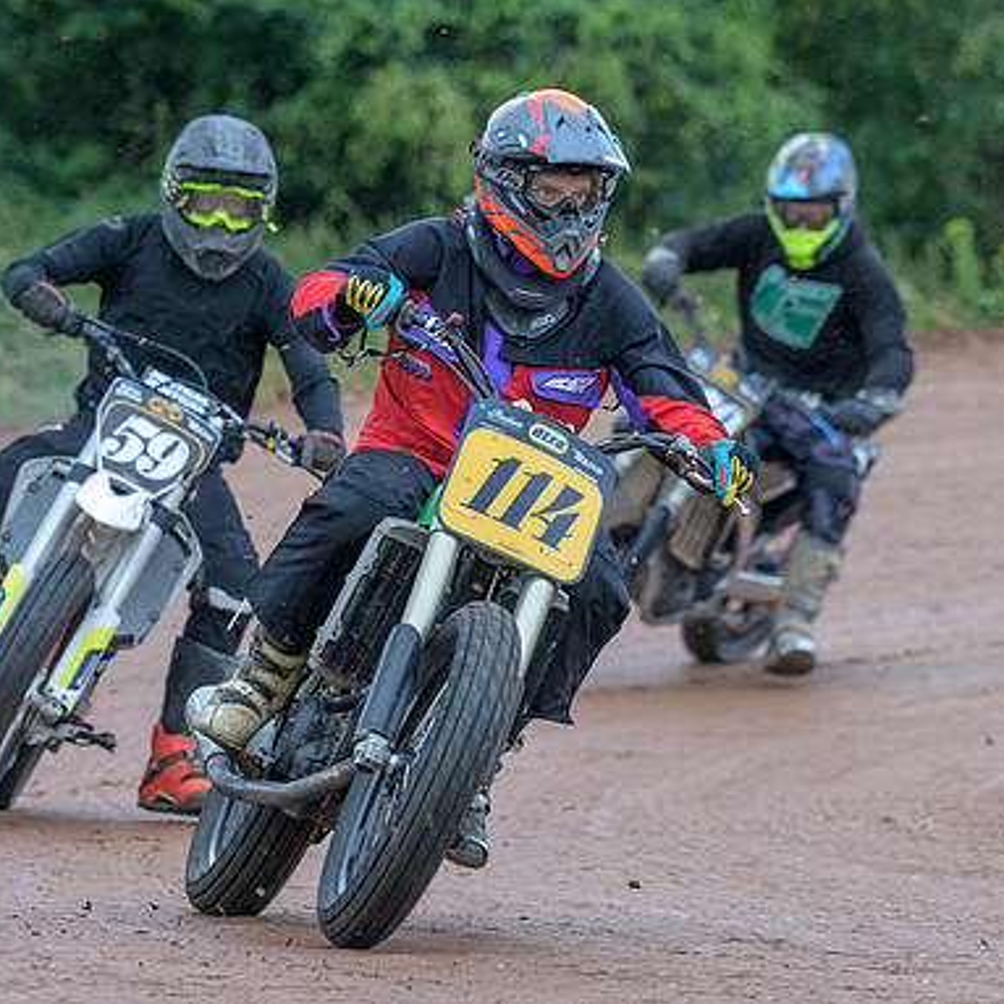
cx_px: 488
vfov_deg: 4.3
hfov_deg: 4.3
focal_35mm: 411
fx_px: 13487
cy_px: 497
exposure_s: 1/400
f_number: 4
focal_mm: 175
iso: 200
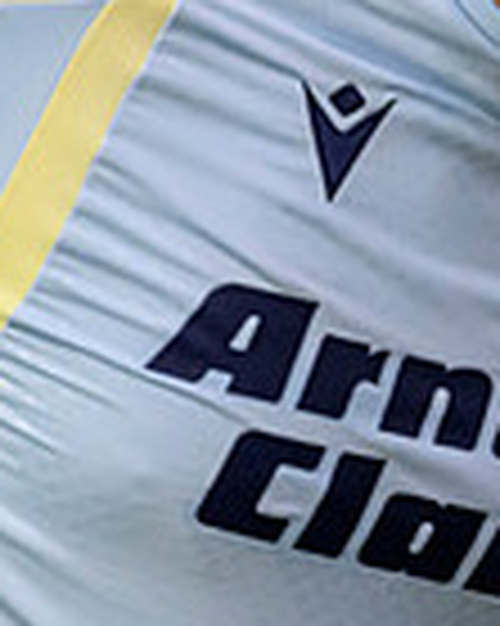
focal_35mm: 1767
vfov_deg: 1.1
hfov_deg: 0.9
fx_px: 32721
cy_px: -11
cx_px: 1235
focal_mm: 400
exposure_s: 1/1600
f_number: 3.2
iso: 6400
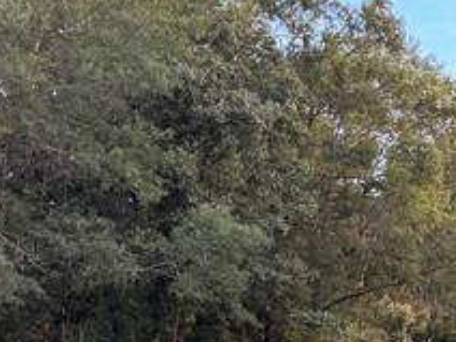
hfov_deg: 15.8
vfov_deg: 12.6
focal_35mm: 116
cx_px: 645
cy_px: 353
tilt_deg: +3.3
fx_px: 1528
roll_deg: +2.7
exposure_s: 1/108
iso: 200
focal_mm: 6.76
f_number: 1.78
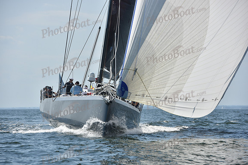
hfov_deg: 10.3
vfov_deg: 6.9
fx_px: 1378
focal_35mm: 200
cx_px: 124
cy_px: 82
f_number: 9
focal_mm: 200
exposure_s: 1/1250
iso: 250
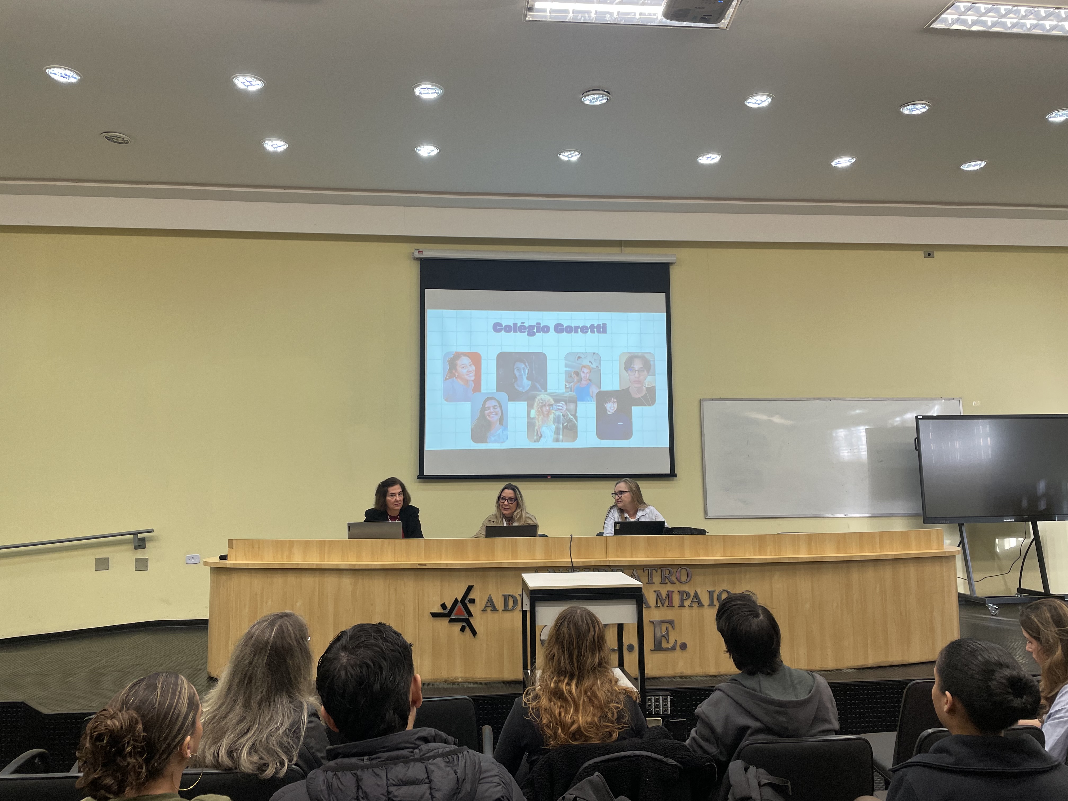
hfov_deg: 67.3
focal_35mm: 26
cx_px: 534
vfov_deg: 53.1
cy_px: 400
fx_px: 802
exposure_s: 1/60
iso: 64
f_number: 1.6
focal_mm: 4.2
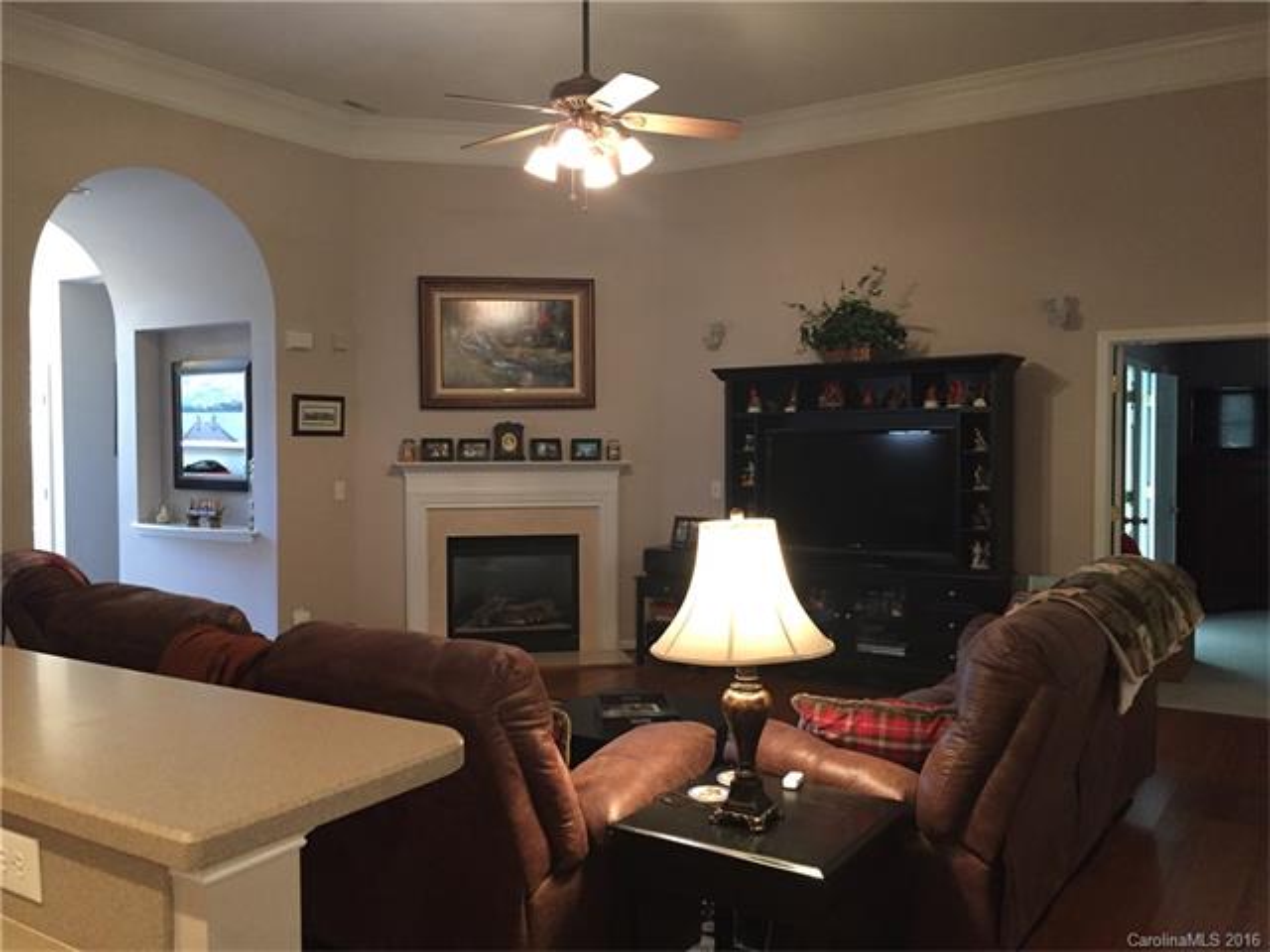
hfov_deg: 61.7
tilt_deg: -1.7
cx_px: 635
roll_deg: -0.9
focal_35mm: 29
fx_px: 1064
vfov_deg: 48.2
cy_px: 476
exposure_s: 1/30
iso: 250
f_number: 2.2
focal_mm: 4.15
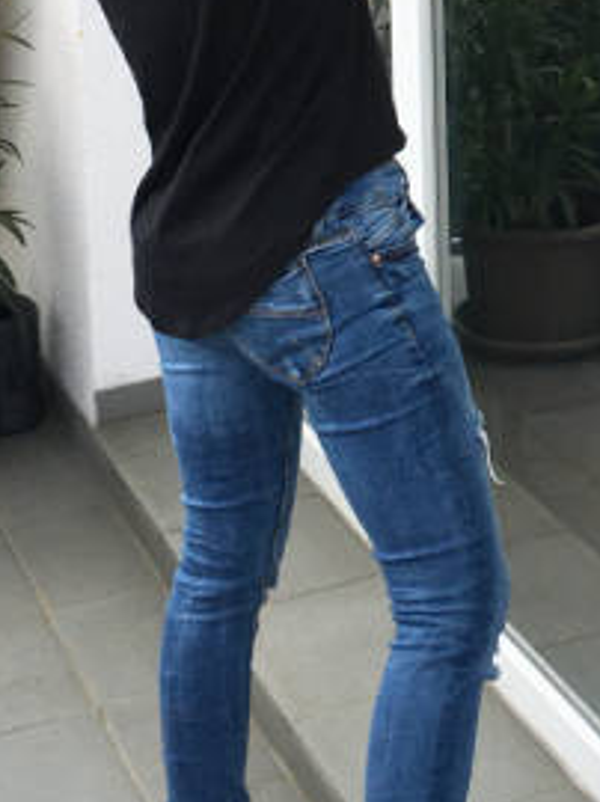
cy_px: -160
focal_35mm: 86
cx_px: 594
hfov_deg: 16.8
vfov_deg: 21.2
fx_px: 1991
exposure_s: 1/818
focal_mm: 4.2
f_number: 2.2
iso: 25
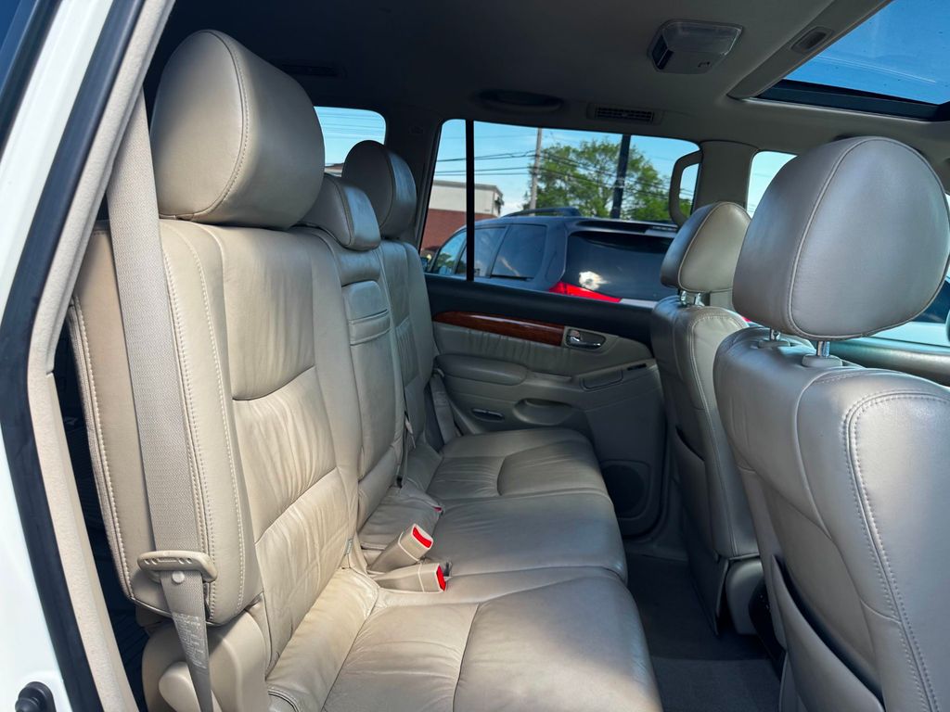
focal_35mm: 24
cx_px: 475
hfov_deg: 71.6
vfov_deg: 56.8
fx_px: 659
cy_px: 356
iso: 80
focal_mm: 6.76
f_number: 1.78
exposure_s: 1/544
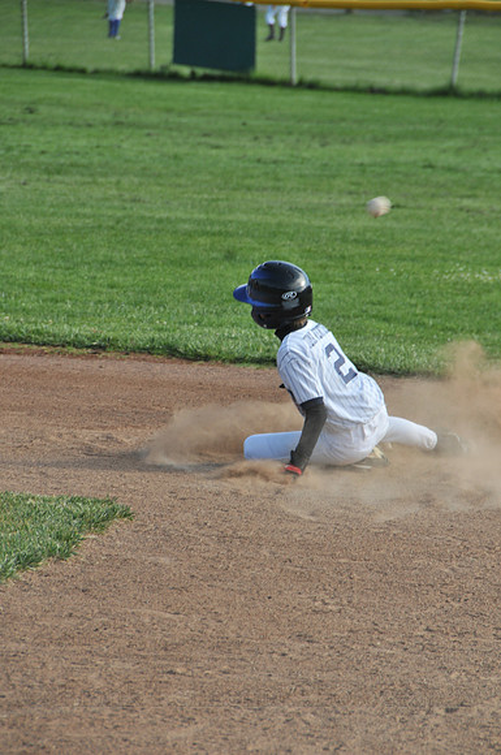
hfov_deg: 4.6
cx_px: 250
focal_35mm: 300
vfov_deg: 6.9
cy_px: 378
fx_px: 6281
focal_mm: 200
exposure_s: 1/250
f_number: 8
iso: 200
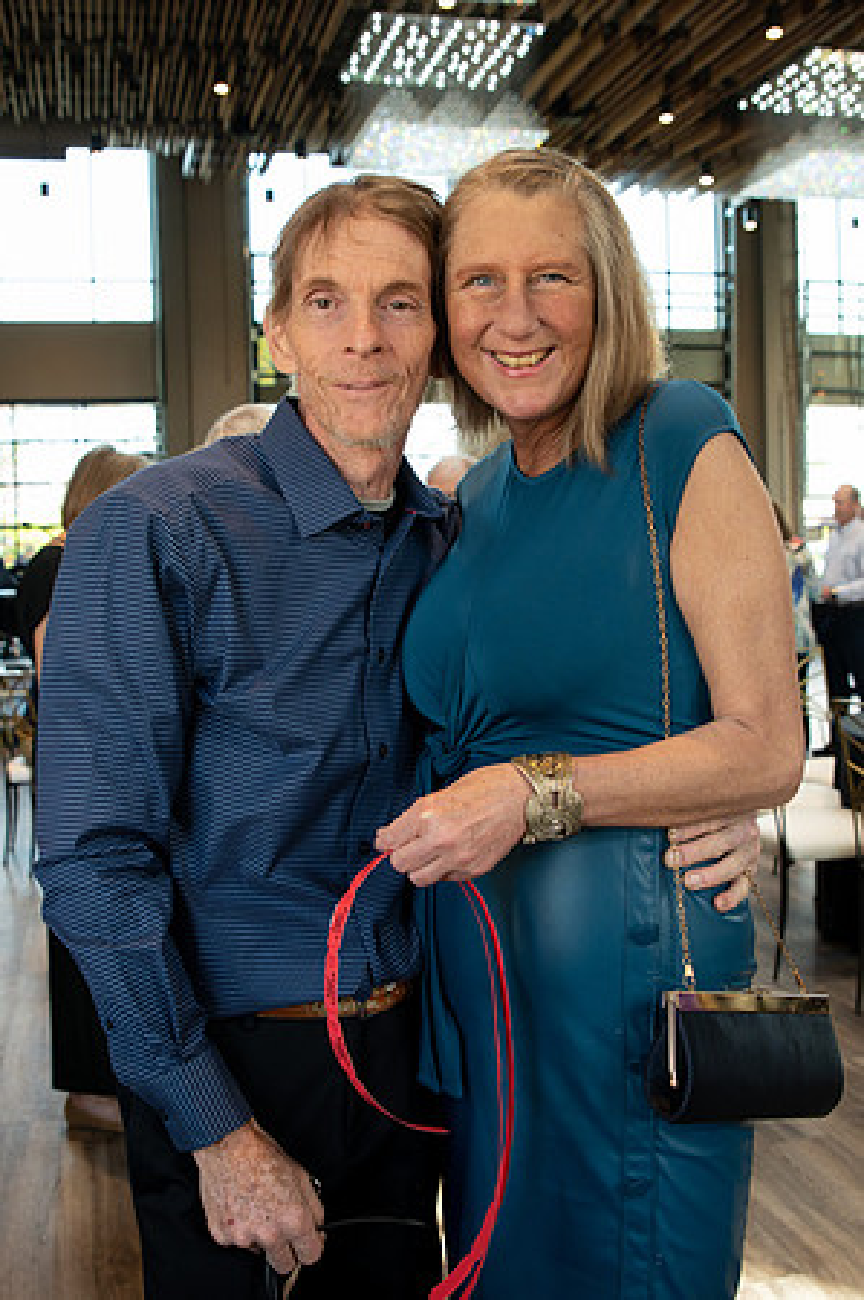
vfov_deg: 53.1
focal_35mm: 36
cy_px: 650
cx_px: 417
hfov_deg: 36.7
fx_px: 1300
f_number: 3.5
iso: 640
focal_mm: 24
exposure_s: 1/160
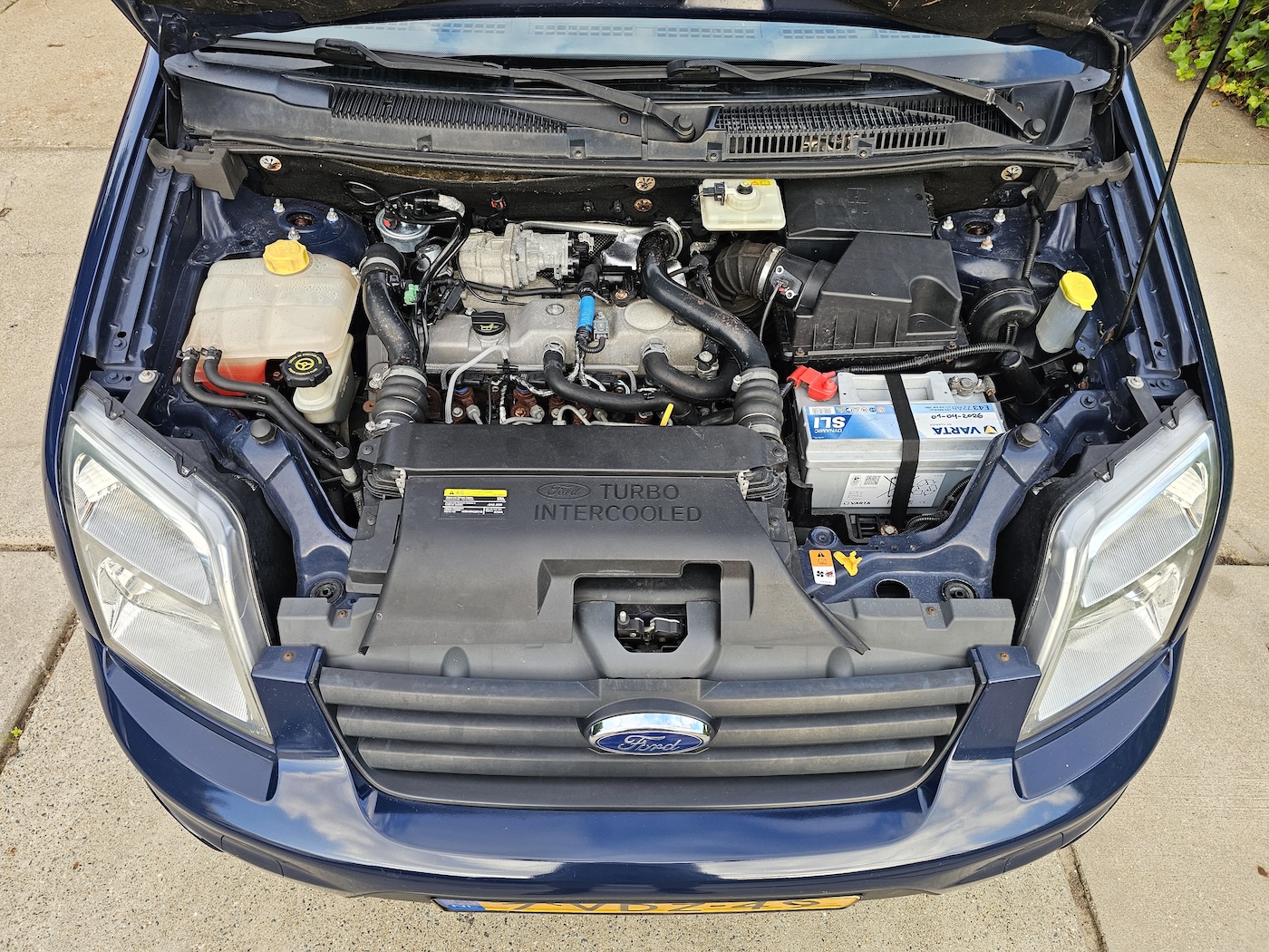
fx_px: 843
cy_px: 476
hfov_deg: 73.9
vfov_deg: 58.9
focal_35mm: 23
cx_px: 634
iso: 64
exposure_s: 1/180
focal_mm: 6.3
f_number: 1.7
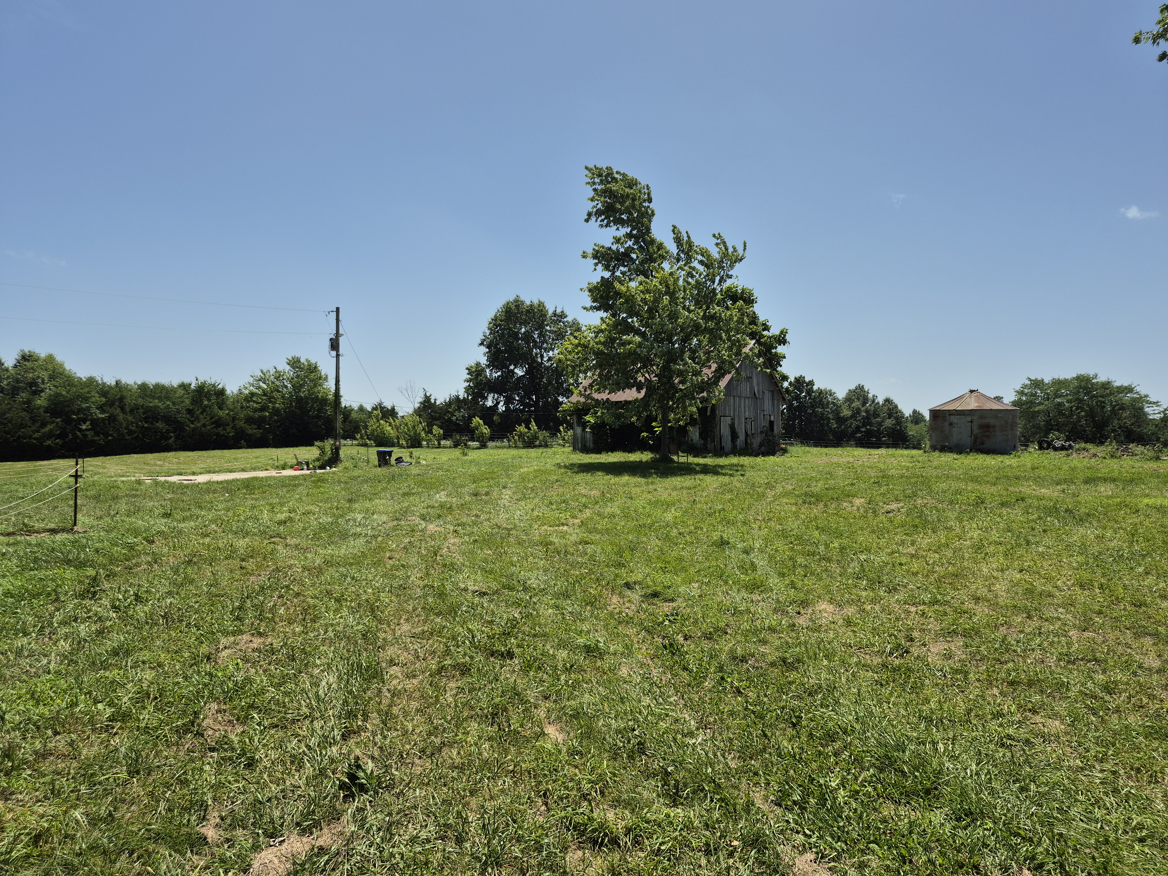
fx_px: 776
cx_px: 584
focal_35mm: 23
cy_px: 438
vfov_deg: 58.9
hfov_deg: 73.9
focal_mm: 5.4
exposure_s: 1/2912
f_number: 1.8
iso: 25
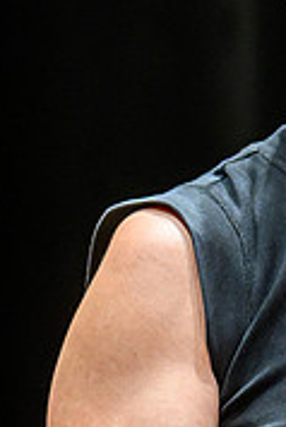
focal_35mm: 750
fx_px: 8919
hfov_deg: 1.8
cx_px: 546
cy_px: 112
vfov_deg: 2.7
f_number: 2.8
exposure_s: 1/250
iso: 1100
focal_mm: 150
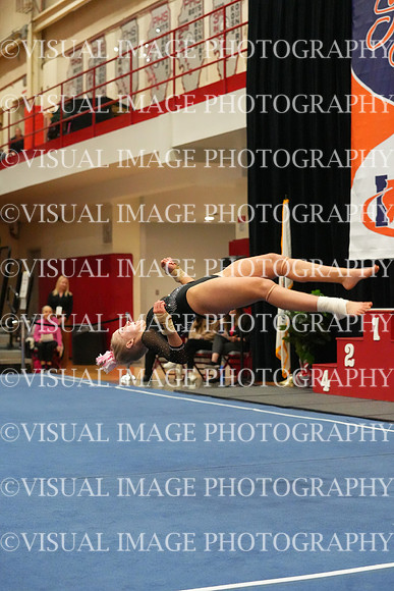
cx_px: 197
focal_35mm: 70
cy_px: 296
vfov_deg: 28.8
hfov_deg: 19.5
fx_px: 1148
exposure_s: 1/1250
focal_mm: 70
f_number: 4
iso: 16000
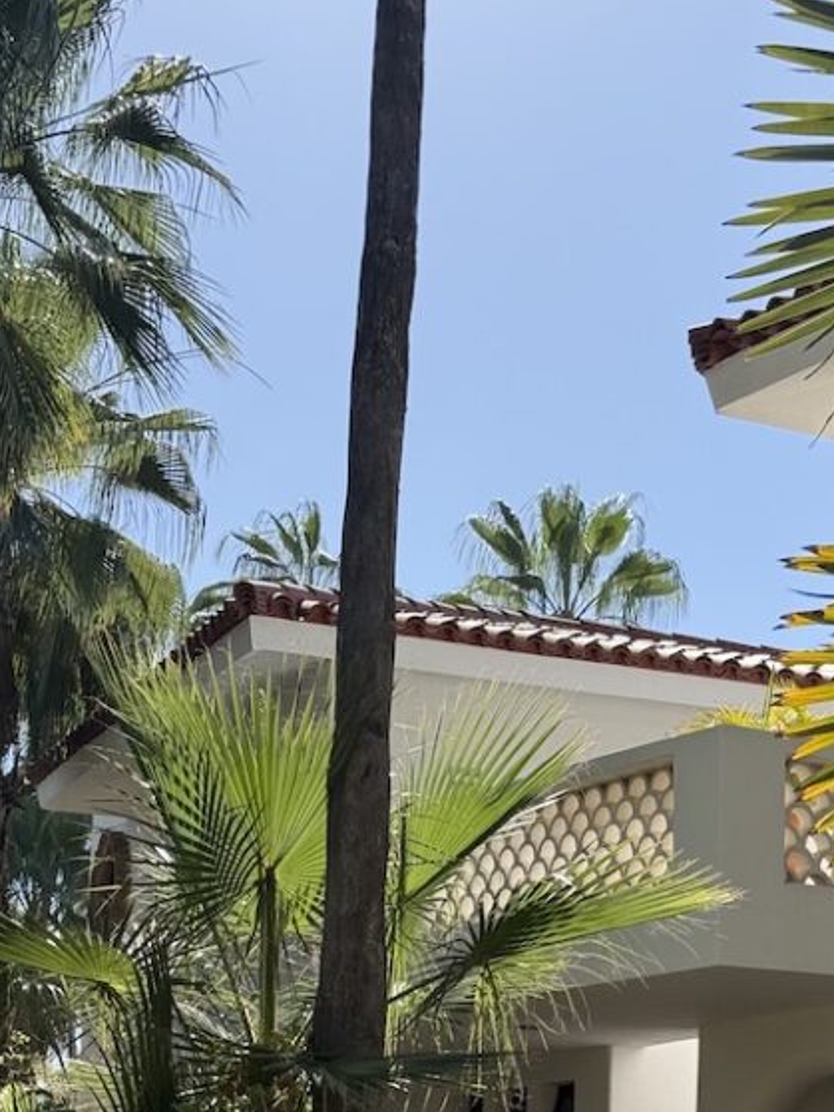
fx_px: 2828
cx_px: 633
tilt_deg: +7.2
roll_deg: -2.0
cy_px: 967
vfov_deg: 21.8
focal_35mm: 88
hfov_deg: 16.7
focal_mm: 6.76
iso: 80
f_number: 1.78
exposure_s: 1/4329
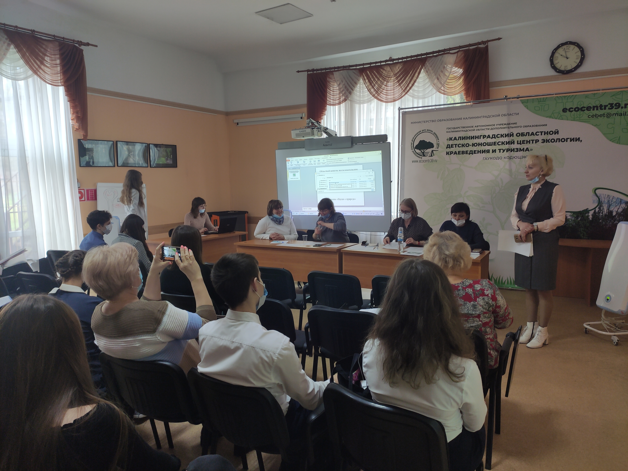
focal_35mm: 26
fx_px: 472
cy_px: 236
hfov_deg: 67.3
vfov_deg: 53.1
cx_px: 314
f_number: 1.75
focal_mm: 4.77
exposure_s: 1/33
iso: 154
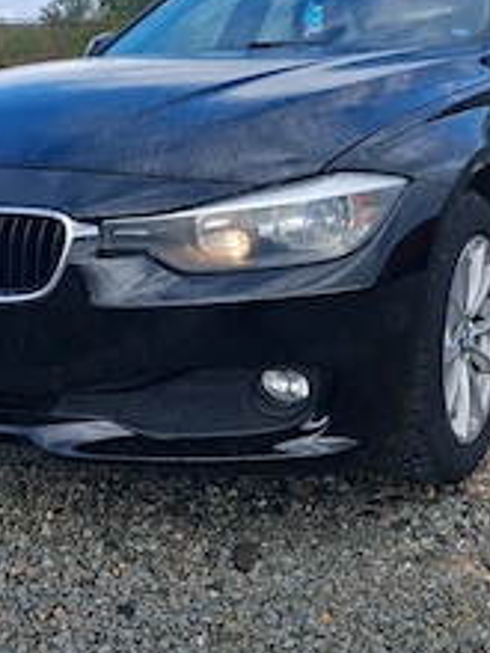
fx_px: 925
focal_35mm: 49
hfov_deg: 29.6
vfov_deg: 38.3
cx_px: 208
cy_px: 196
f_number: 1.8
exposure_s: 1/502
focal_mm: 4
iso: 25
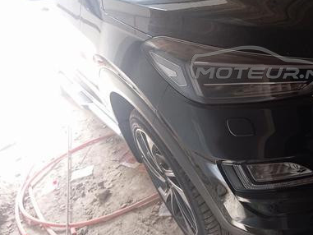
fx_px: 434
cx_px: 262
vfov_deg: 29.8
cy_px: 62
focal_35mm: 48
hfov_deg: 37.8
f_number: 1.8
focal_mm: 4.22
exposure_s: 1/33.3
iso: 194
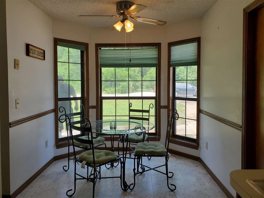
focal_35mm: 26
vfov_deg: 53.1
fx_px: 198
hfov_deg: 67.3
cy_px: 99
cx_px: 132
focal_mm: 4.3
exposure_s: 1/157
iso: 50
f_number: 2.4
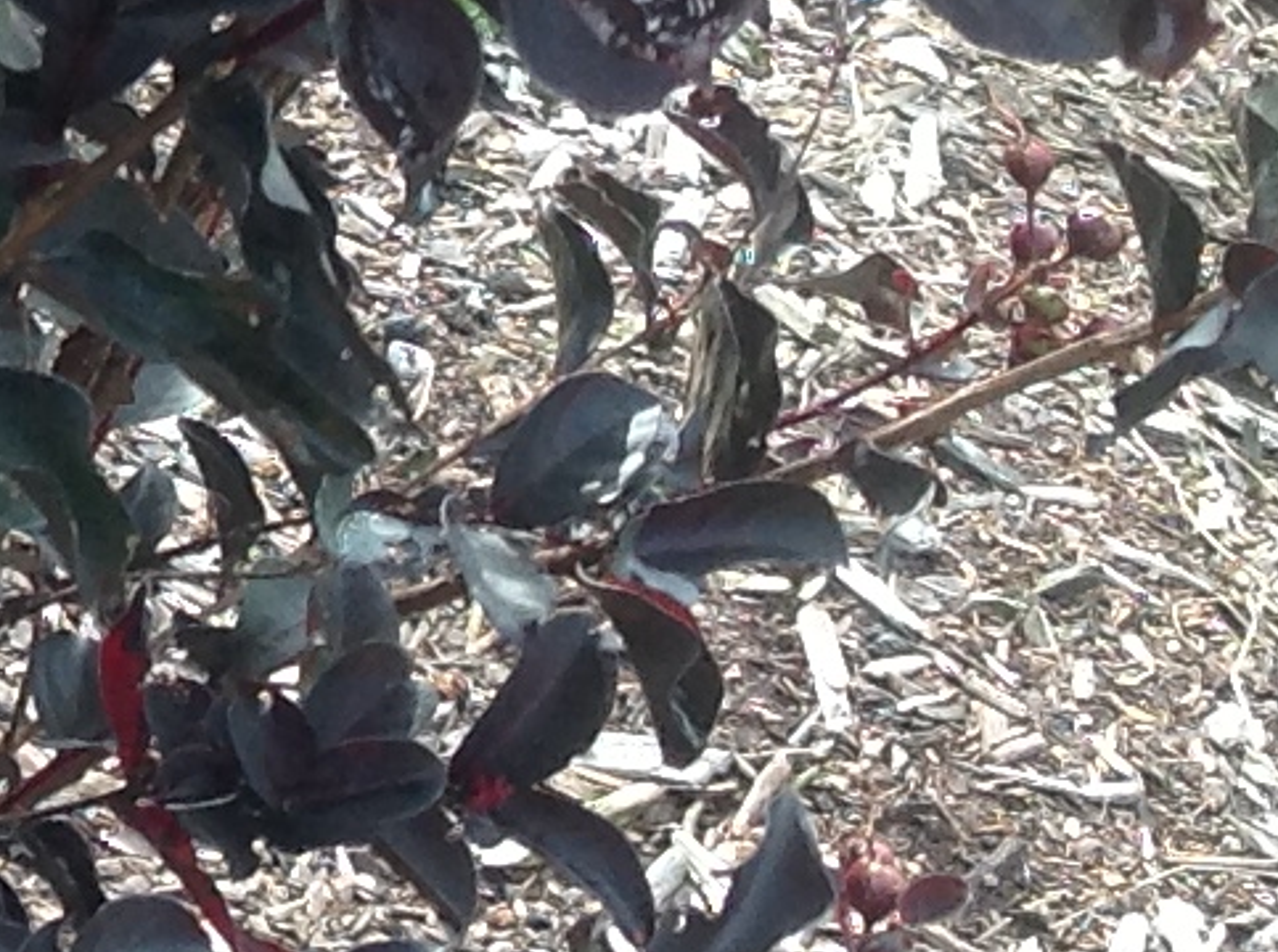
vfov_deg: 7.7
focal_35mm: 188
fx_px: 6925
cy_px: -452
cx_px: -1037
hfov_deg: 10.0
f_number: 2.4
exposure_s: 1/190
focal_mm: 4.28
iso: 50
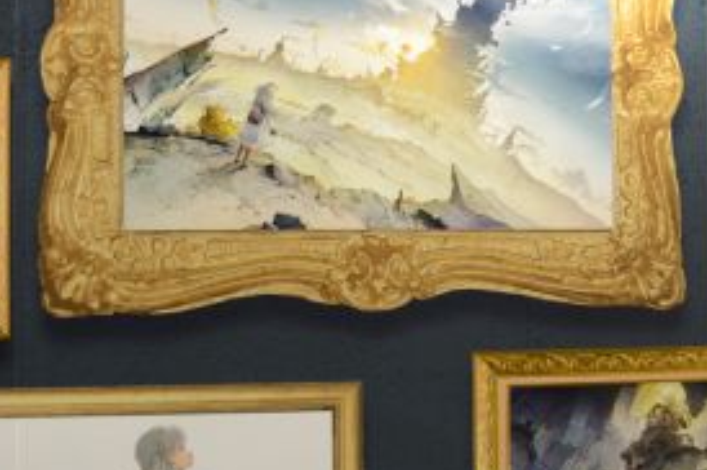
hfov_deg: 35.6
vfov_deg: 24.1
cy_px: 241
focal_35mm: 56
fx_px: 1098
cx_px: 423
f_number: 2.8
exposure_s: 1/30
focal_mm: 20
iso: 110
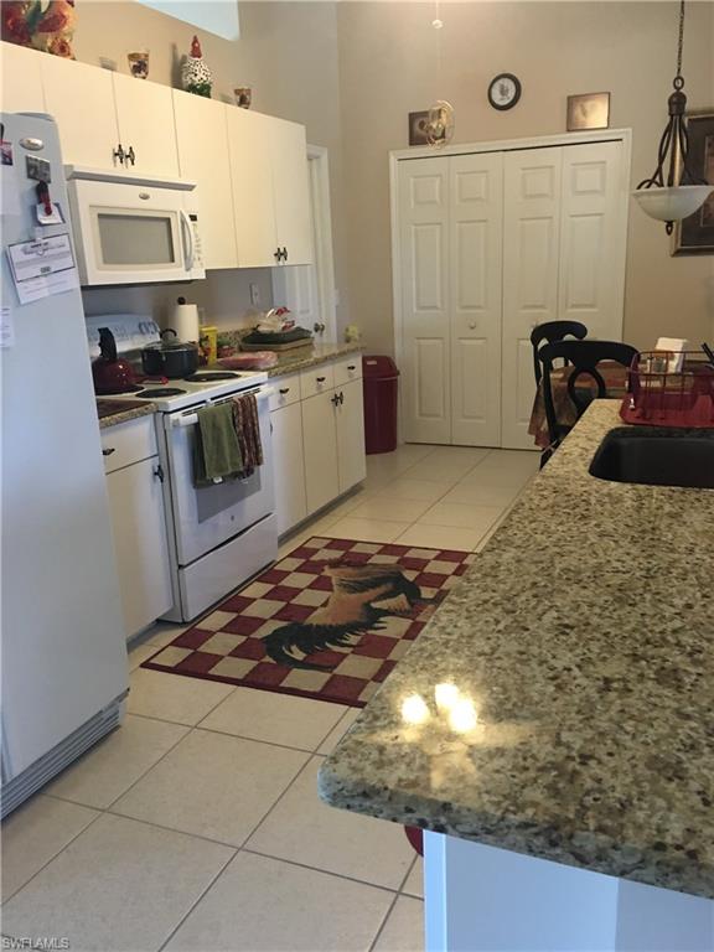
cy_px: 476
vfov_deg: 61.7
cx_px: 357
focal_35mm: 29
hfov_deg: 48.2
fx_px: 798
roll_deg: +1.1
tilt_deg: -14.4
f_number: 2.2
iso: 50
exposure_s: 1/15
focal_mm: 4.15
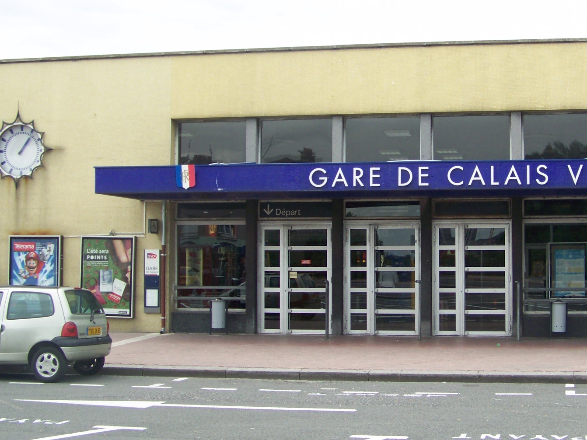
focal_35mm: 58
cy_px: 194
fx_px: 983
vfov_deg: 25.2
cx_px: 383
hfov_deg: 33.0
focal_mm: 6.3
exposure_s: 1/640
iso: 80
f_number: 4
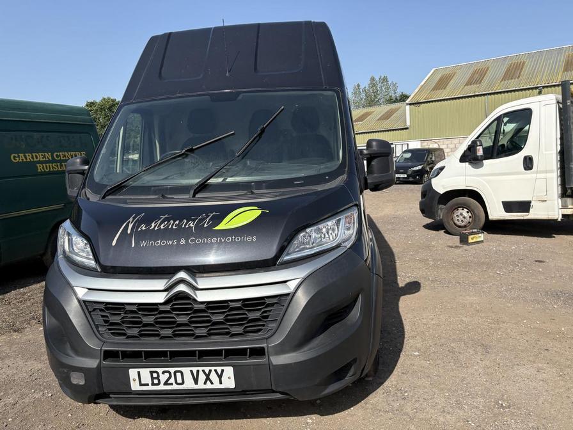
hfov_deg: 67.3
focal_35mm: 26
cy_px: 215
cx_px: 286
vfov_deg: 53.1
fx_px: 430
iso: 64
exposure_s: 1/3125
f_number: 1.6
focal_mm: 5.96
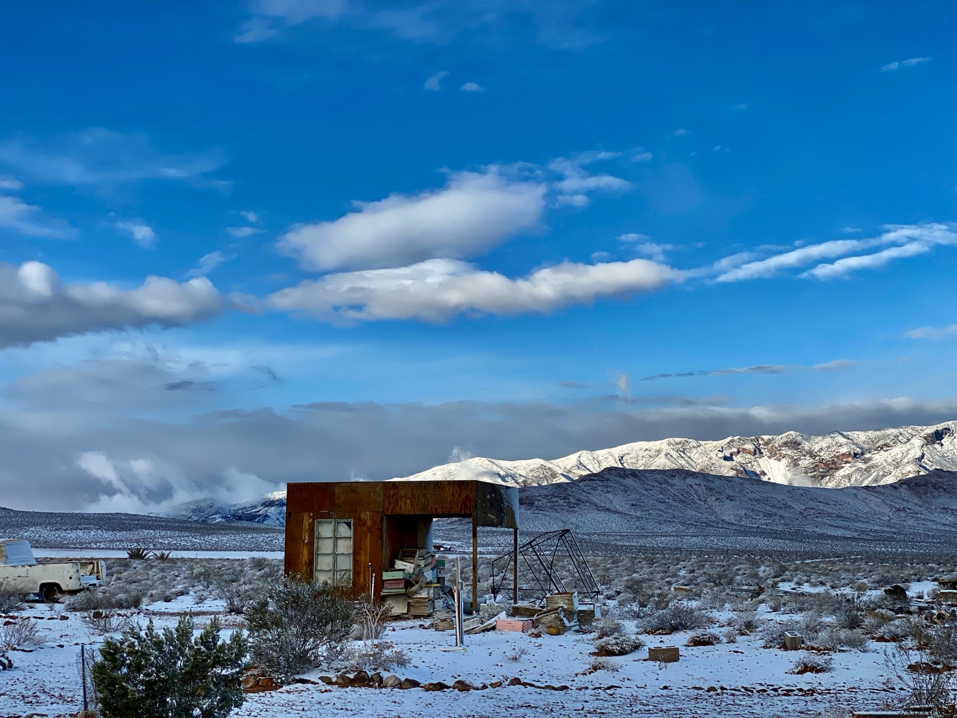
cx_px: 478
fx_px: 1438
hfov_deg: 36.8
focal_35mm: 52
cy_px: 359
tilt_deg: +6.8
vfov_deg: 28.0
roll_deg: +0.4
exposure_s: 1/1295
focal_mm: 6
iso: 20
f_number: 2
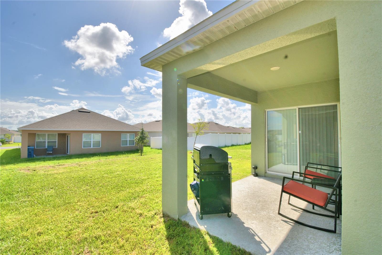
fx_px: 159
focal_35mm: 15
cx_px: 191
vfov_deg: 77.3
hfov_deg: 100.4
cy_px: 128
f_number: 14
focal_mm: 10
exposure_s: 1/250
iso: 100
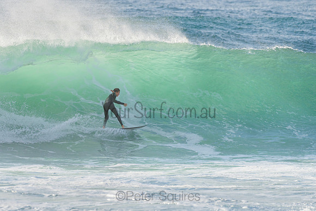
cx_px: 123
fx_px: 5375
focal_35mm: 612
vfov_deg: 2.2
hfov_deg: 3.4
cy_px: 102
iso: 400
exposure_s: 1/2000
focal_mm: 500
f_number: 5.6
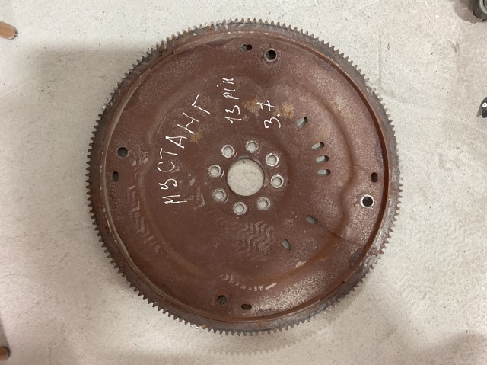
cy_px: 182
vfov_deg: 48.2
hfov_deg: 61.7
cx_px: 244
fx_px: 408
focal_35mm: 29
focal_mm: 3
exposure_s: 1/50
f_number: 1.8
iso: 64
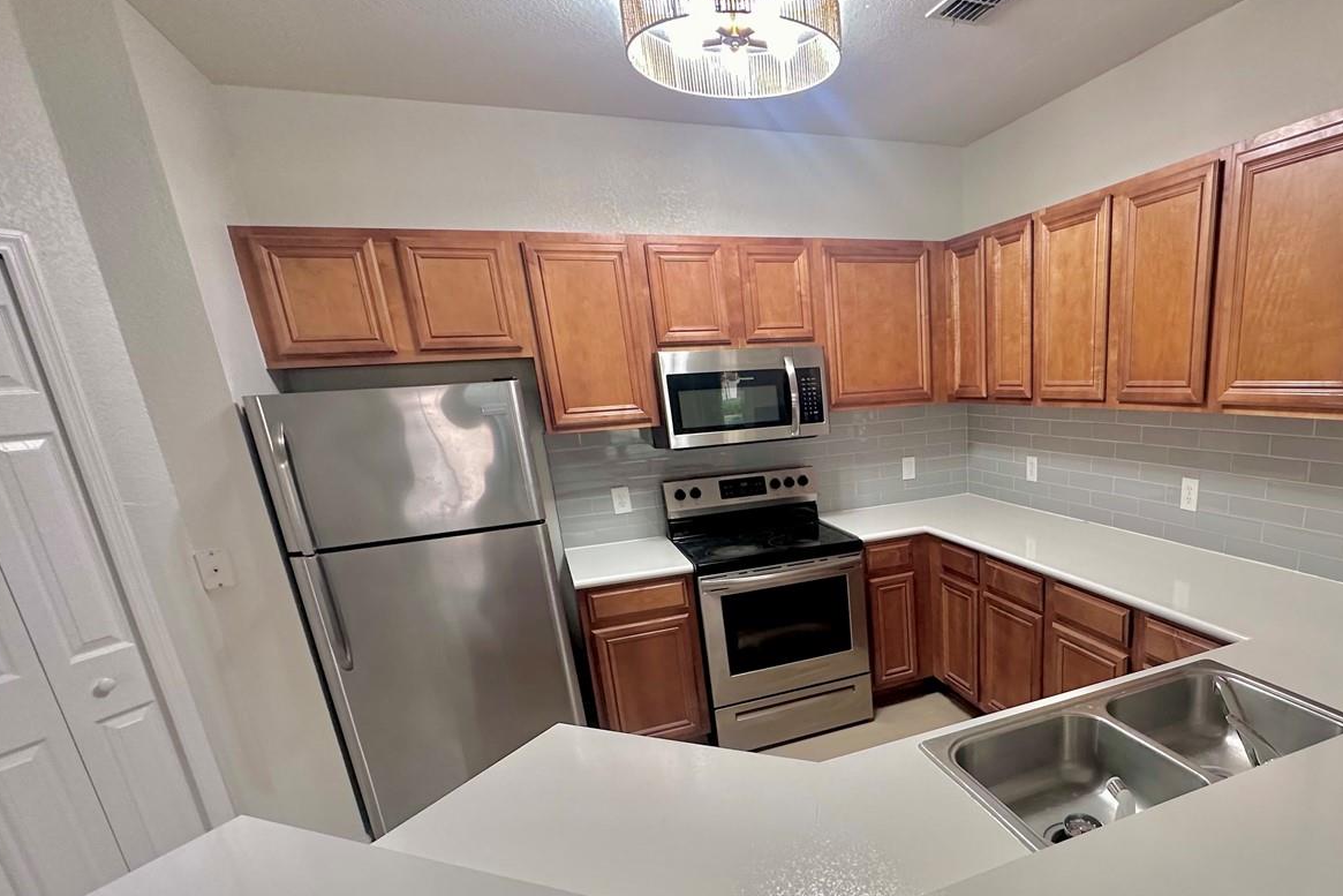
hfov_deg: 81.4
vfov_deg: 60.6
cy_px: 592
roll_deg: +2.5
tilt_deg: -18.2
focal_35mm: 20
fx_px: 746
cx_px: 886
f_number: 2.2
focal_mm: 2.22
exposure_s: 1/60
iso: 320
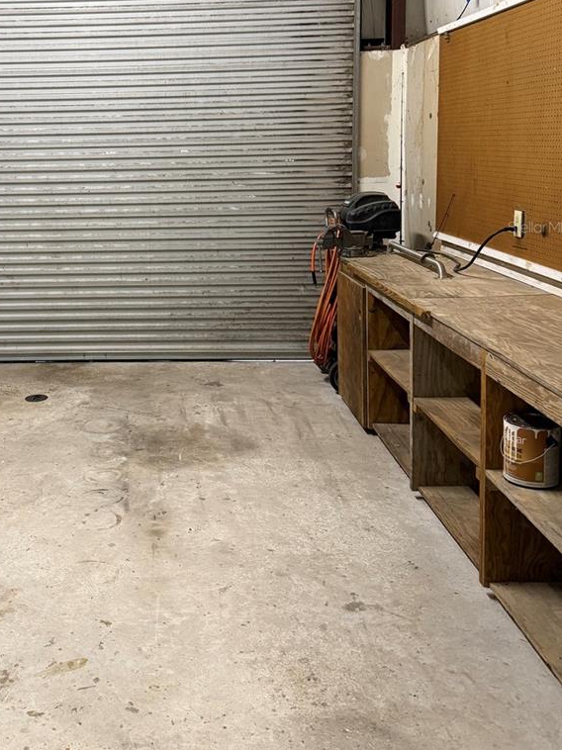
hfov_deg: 36.7
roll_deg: +1.5
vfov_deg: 47.8
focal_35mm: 38
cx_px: 133
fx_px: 823
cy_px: 227
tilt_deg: -5.8
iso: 400
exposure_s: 1/60
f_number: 1.78
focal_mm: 6.76
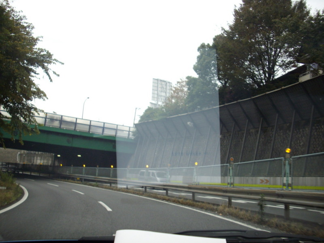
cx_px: 162
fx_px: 346
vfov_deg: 38.7
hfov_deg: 50.1
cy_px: 122
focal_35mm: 37
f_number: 2.8
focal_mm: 6.2
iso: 80
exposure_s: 1/200
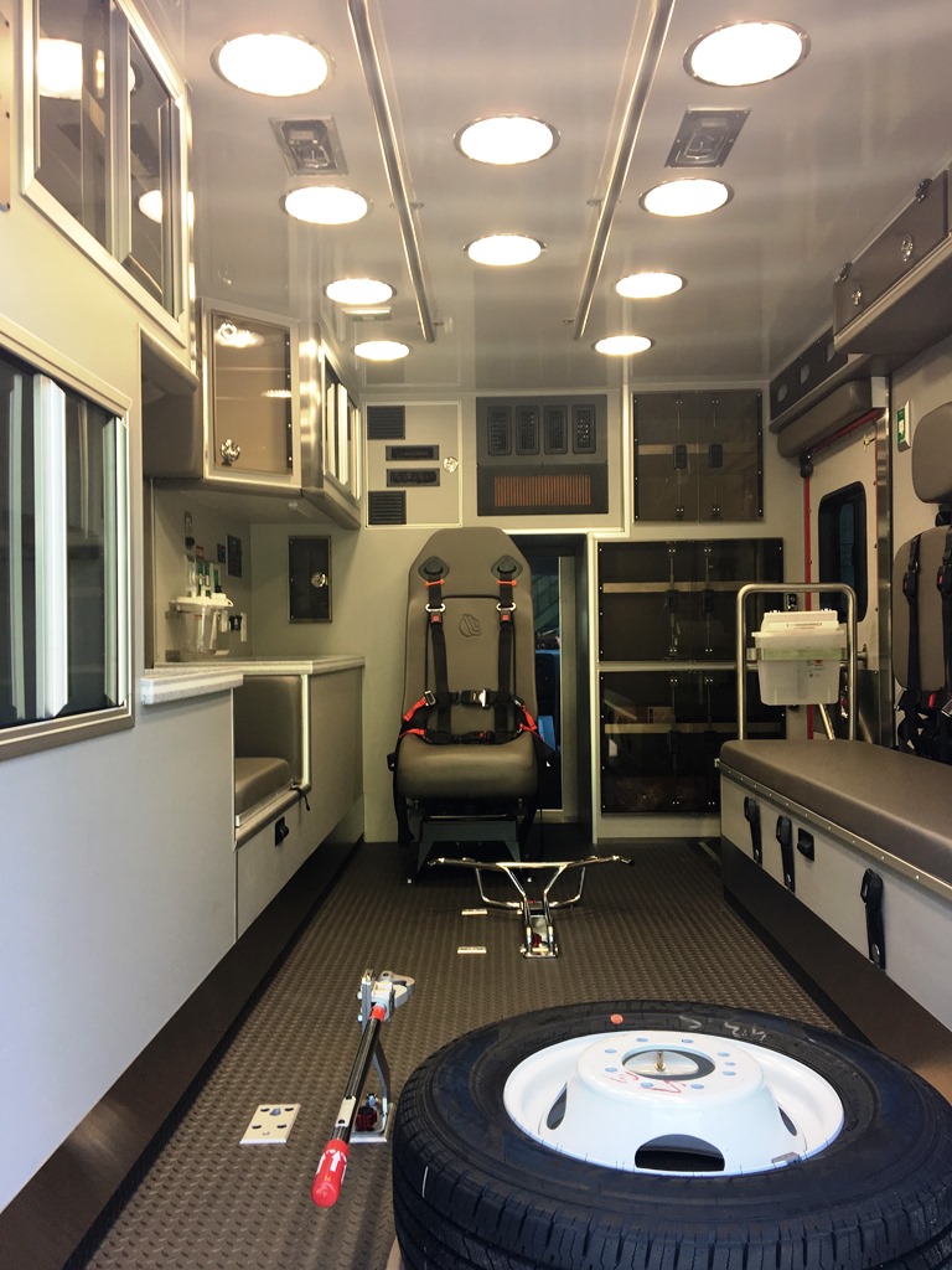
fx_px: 1063
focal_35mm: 29
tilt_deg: +0.6
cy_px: 635
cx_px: 476
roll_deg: +1.0
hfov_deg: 48.2
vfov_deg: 61.7
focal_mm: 4.15
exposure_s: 1/60
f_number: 2.2
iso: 25
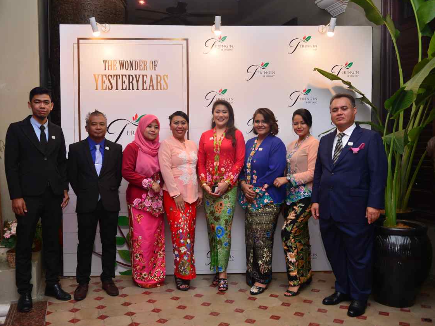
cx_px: 204
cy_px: 161
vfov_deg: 41.8
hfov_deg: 53.9
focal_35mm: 34
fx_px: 427
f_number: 3.5
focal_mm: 31
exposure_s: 1/125
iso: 800
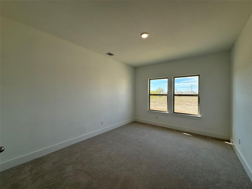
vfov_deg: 85.7
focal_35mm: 14
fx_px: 102
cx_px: 126
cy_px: 94
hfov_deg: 102.1
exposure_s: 1/238
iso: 64
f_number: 2.2
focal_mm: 2.22
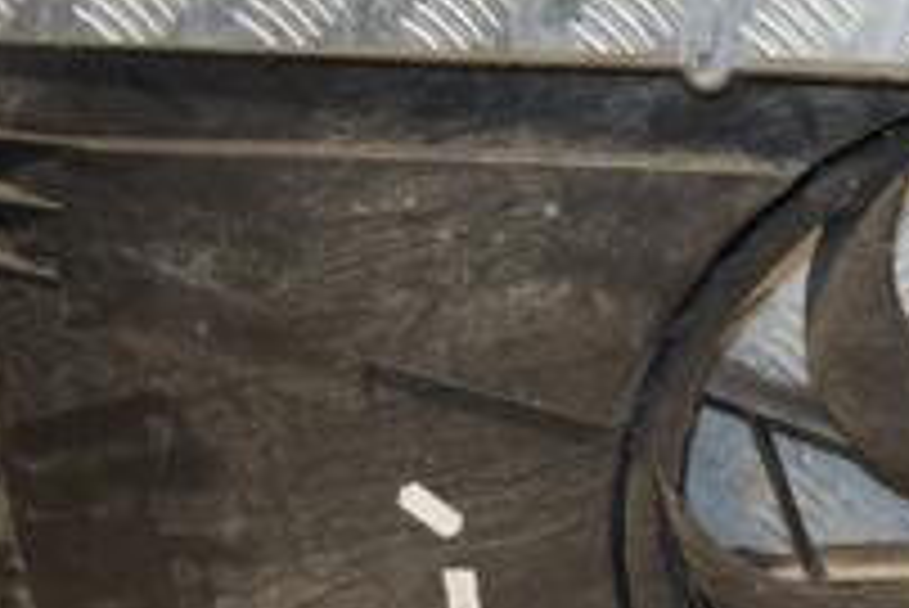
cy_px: 536
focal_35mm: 98
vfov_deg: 13.9
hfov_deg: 20.4
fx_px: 2476
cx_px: 810
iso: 800
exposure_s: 1/200
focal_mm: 22
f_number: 5
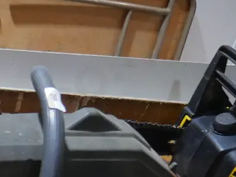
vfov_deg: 16.1
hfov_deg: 19.7
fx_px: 587
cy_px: 239
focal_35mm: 86
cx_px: -119
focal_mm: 14
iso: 500
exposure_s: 1/60
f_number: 3.5
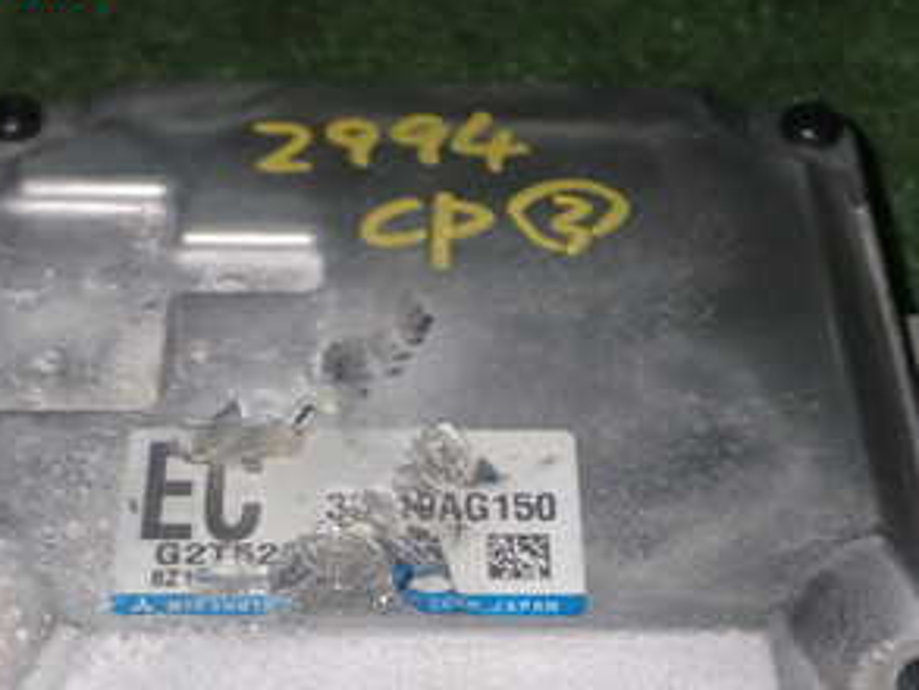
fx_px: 2231
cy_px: 643
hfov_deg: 23.3
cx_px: 455
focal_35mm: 84
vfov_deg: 17.3
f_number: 8
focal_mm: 7.31
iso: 250
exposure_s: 1/40
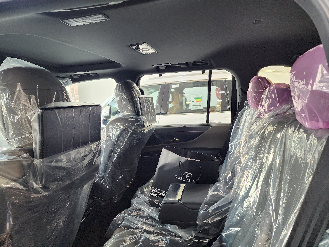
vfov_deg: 58.9
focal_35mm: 23
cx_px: 164
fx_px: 219
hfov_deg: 73.9
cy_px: 124
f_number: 1.8
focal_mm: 6.4
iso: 320
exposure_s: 1/120
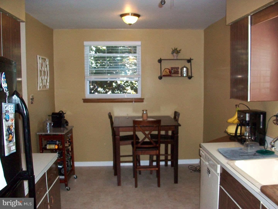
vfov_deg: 41.8
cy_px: 104
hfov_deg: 54.0
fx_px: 273
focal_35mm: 34
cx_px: 139
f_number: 2.8
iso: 200
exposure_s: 1/125
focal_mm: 5.7
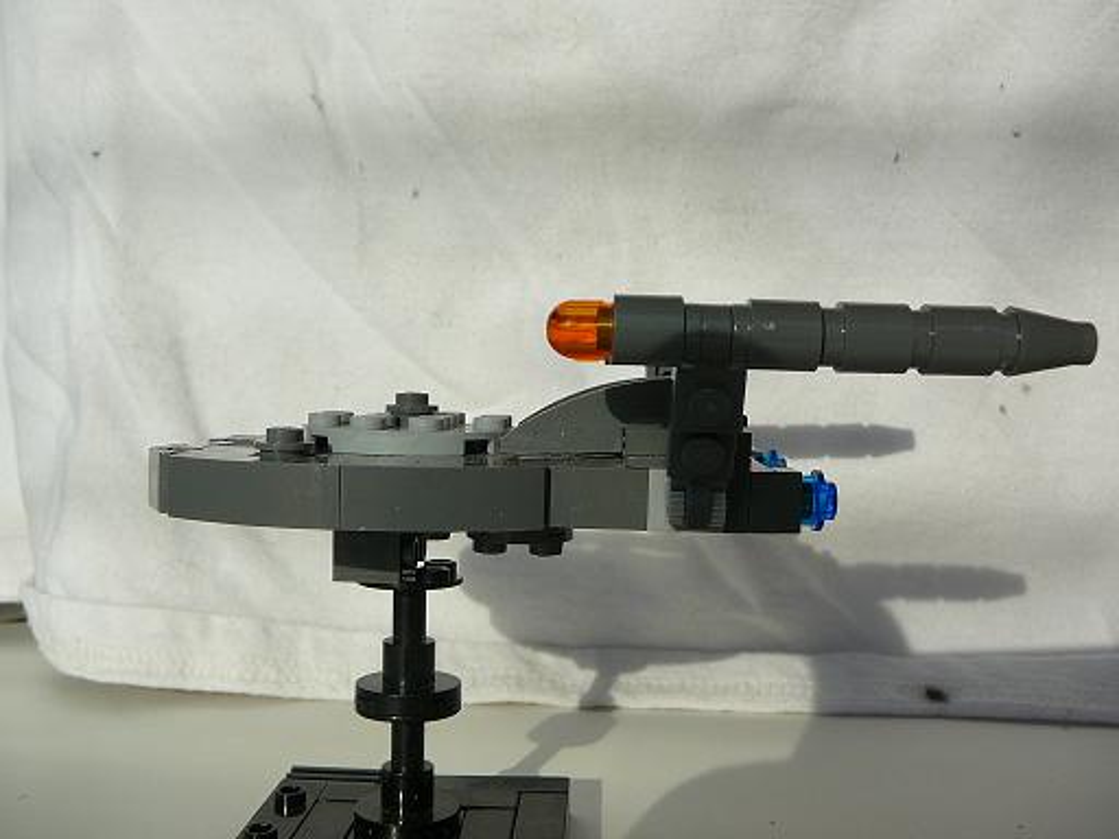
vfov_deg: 40.7
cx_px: 560
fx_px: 1131
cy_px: 420
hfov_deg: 52.6
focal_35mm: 35
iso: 80
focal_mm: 5.2
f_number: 5
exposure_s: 1/500
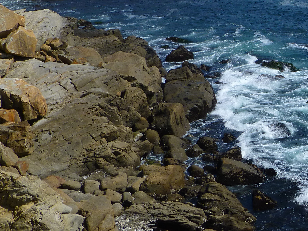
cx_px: 302
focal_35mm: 70
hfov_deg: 26.4
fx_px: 623
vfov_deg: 21.0
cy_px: 103
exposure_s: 1/1600
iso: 100
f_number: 3.7
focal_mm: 6.1
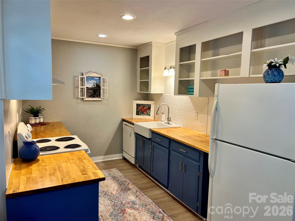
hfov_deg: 67.3
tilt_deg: -5.1
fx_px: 222
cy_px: 110
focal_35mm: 26
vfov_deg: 53.1
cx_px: 148
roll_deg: -1.8
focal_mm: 5.7
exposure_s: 1/120
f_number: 1.5
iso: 125
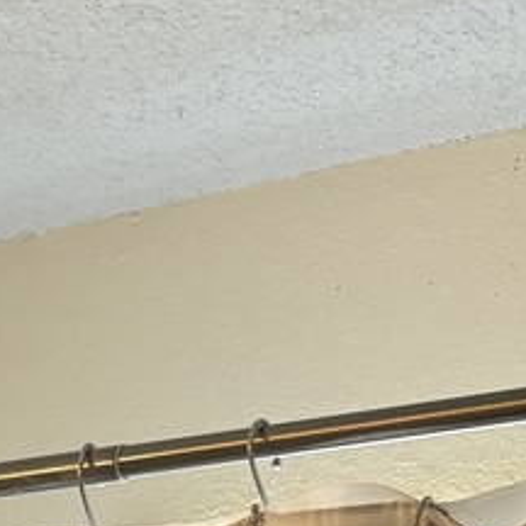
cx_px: -61
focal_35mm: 153
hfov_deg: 11.3
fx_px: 2630
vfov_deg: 9.6
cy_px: 1415
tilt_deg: -5.5
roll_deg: -2.4
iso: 100
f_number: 1.6
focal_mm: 5.96
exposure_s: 1/60
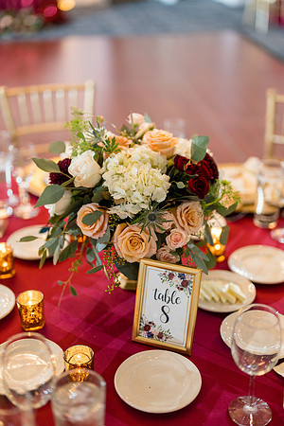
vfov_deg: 39.6
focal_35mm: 50
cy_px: 213
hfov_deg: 27.0
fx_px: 592
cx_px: 142
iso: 500
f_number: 1.4
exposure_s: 1/250
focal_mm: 50
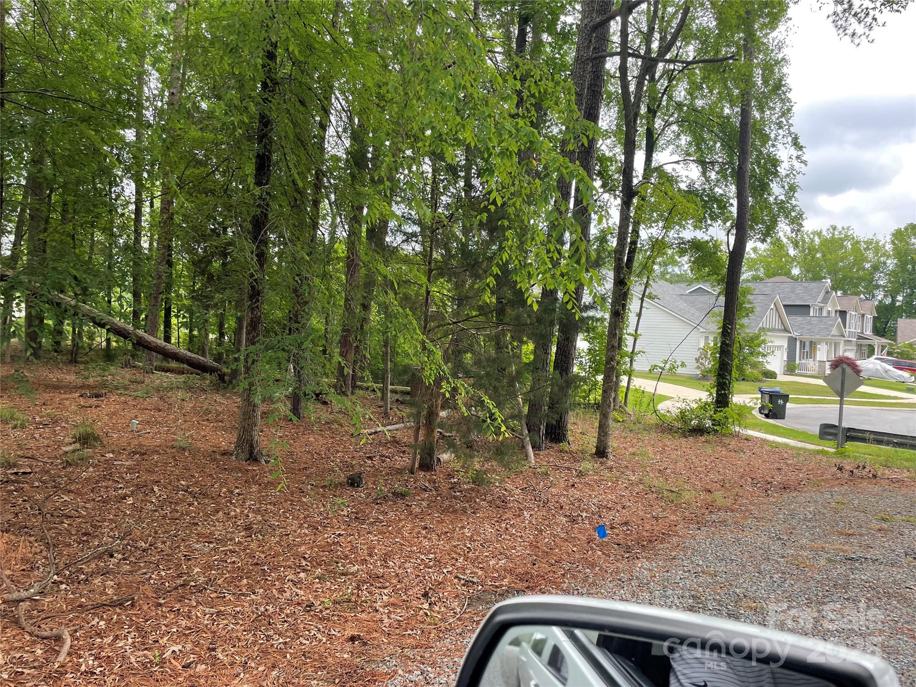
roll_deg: -3.5
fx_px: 688
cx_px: 458
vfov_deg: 53.1
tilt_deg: -1.0
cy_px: 344
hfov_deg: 67.3
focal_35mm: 26
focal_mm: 4.2
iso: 32
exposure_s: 1/430
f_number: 1.6
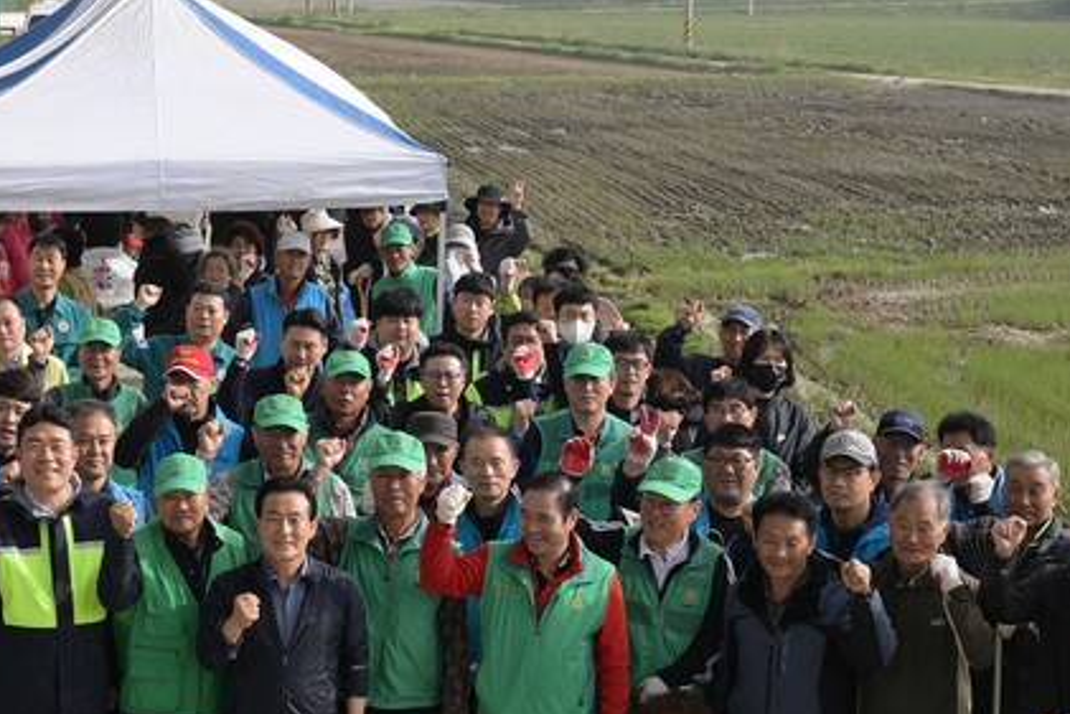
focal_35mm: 82
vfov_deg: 16.7
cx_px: 297
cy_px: 361
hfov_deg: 24.5
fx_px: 2438
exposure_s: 1/200
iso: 80
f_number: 7.1
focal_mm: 36
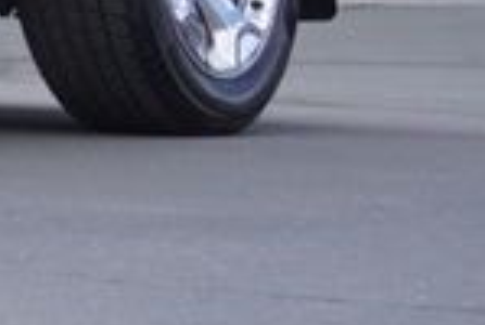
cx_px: -1048
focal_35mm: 236
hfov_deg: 7.5
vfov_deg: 5.6
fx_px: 3192
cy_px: -566
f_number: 5
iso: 100
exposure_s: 1/250
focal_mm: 23
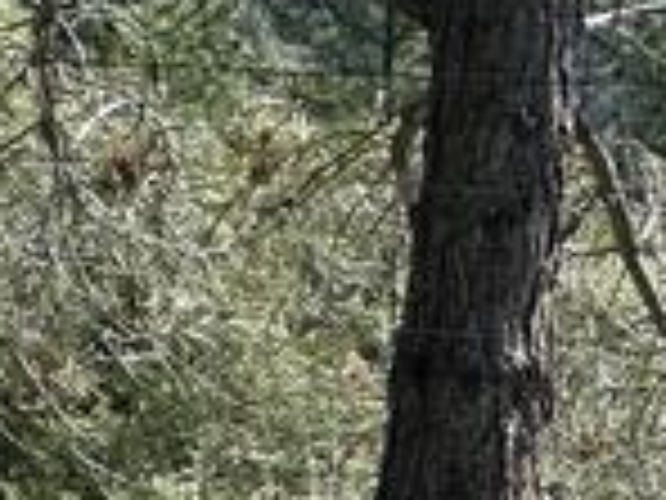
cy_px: -261
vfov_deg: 2.8
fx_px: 10235
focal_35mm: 532
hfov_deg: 3.6
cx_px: 1908
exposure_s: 1/779
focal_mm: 9
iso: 32
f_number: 2.8
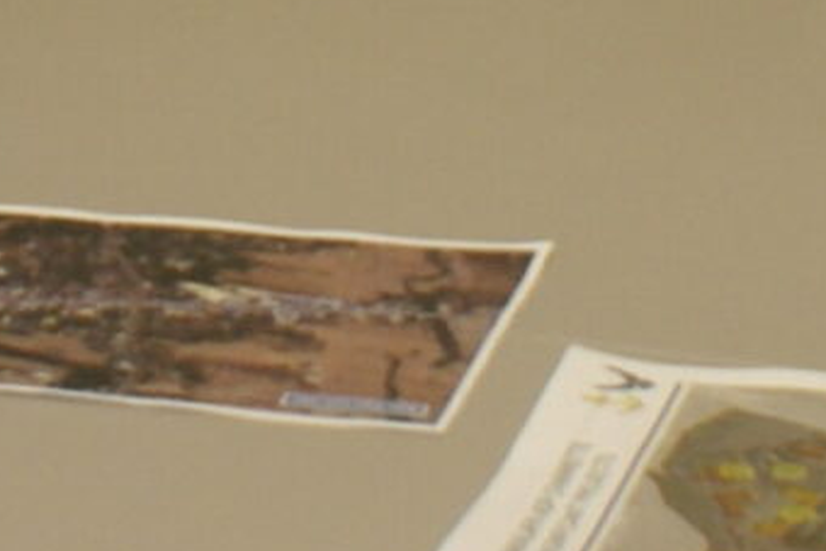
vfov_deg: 5.9
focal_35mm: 226
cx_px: -194
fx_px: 5187
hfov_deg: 9.0
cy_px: -564
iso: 320
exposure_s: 1/60
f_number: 5.6
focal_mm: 20
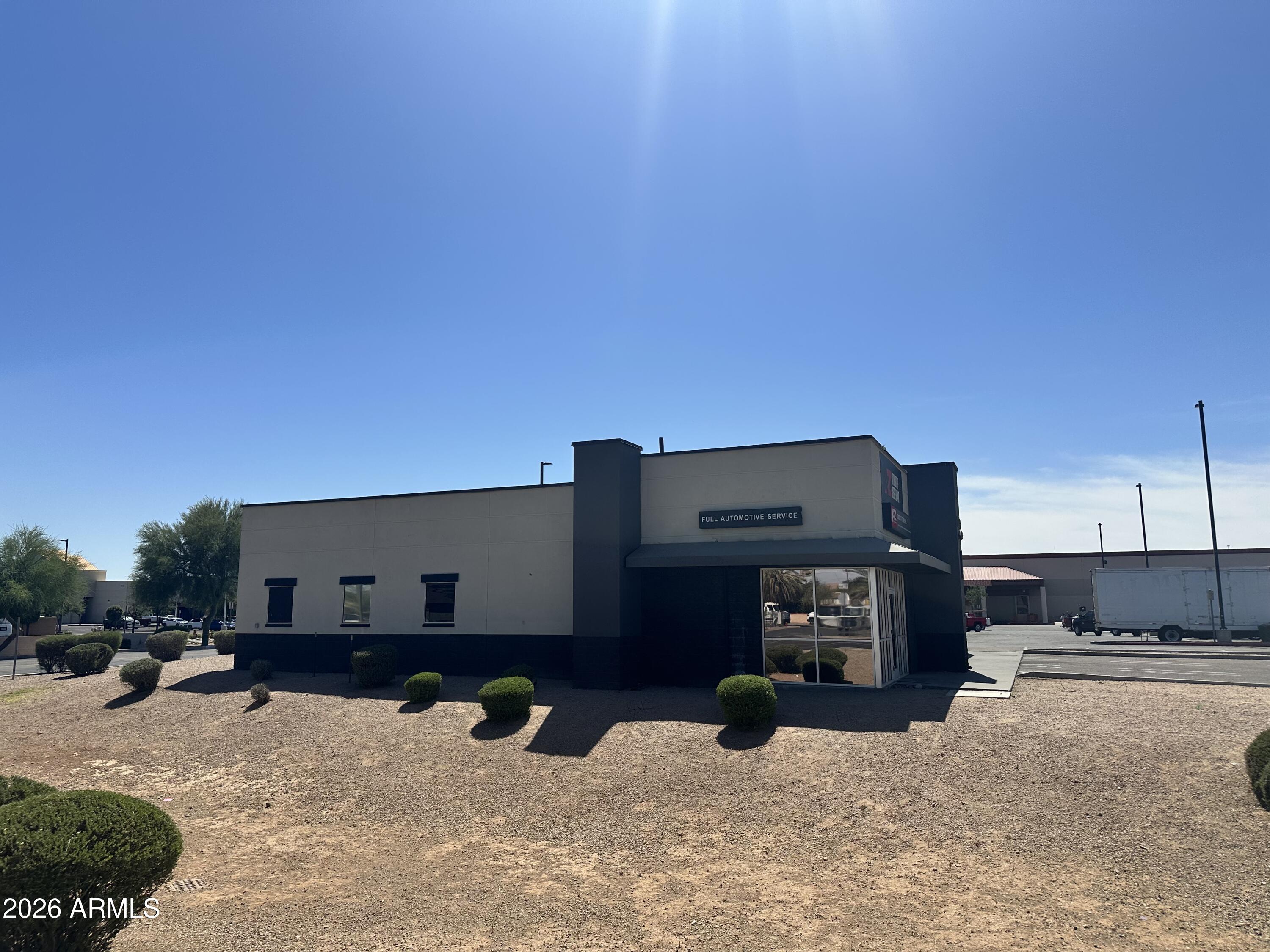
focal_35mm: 24
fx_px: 881
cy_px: 476
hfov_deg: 71.6
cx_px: 635
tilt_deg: +11.8
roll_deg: +2.1
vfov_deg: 56.8
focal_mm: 6.86
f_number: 1.78
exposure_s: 1/8197
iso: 80
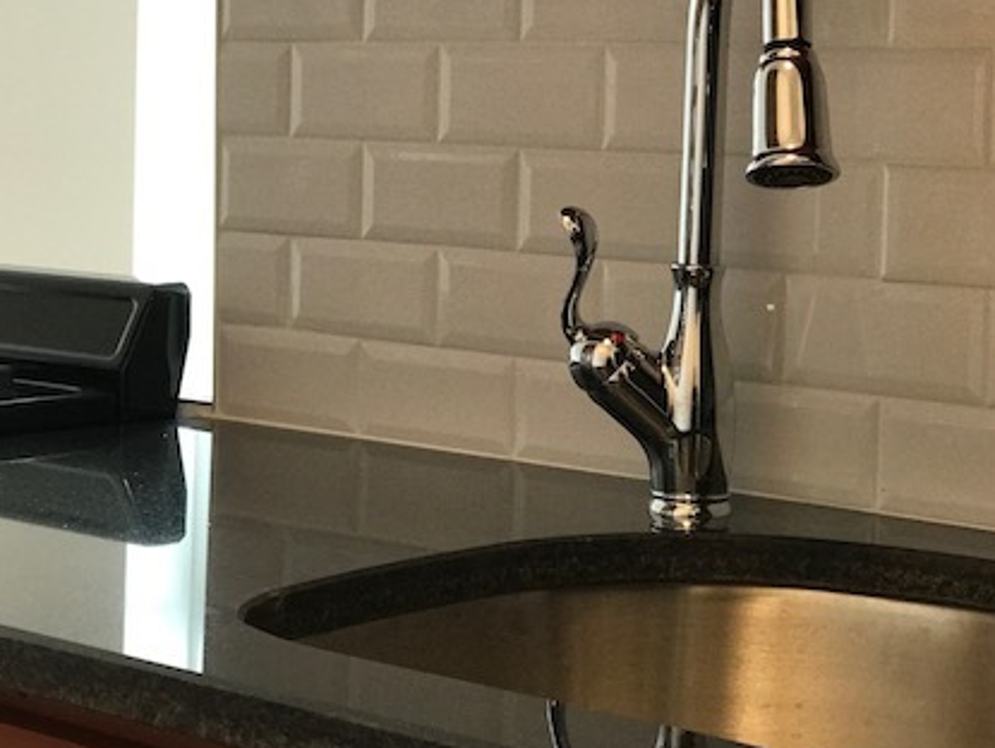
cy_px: 249
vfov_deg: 17.8
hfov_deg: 23.5
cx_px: 500
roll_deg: -0.8
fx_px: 2388
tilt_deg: -3.6
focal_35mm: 83
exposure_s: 1/60
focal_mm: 6.6
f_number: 2.8
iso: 160
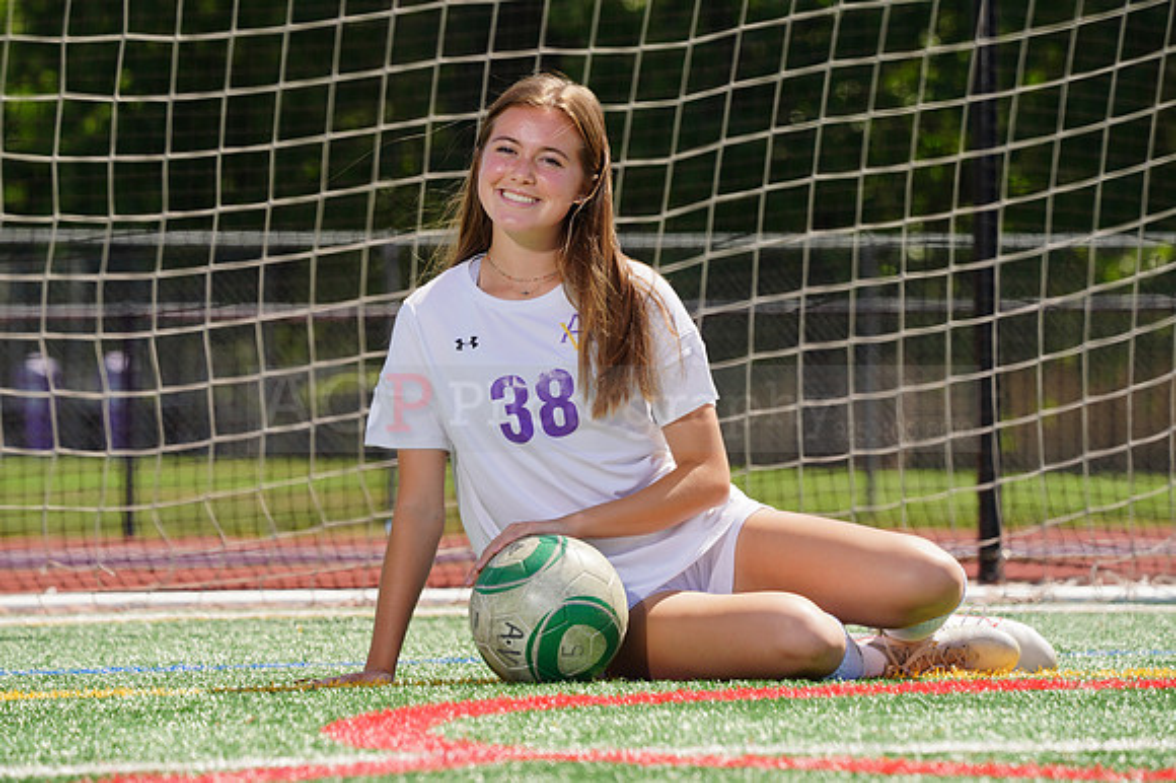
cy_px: 392
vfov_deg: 4.4
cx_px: 588
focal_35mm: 312
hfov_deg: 6.6
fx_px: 10186
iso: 200
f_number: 13
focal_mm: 312
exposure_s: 1/250
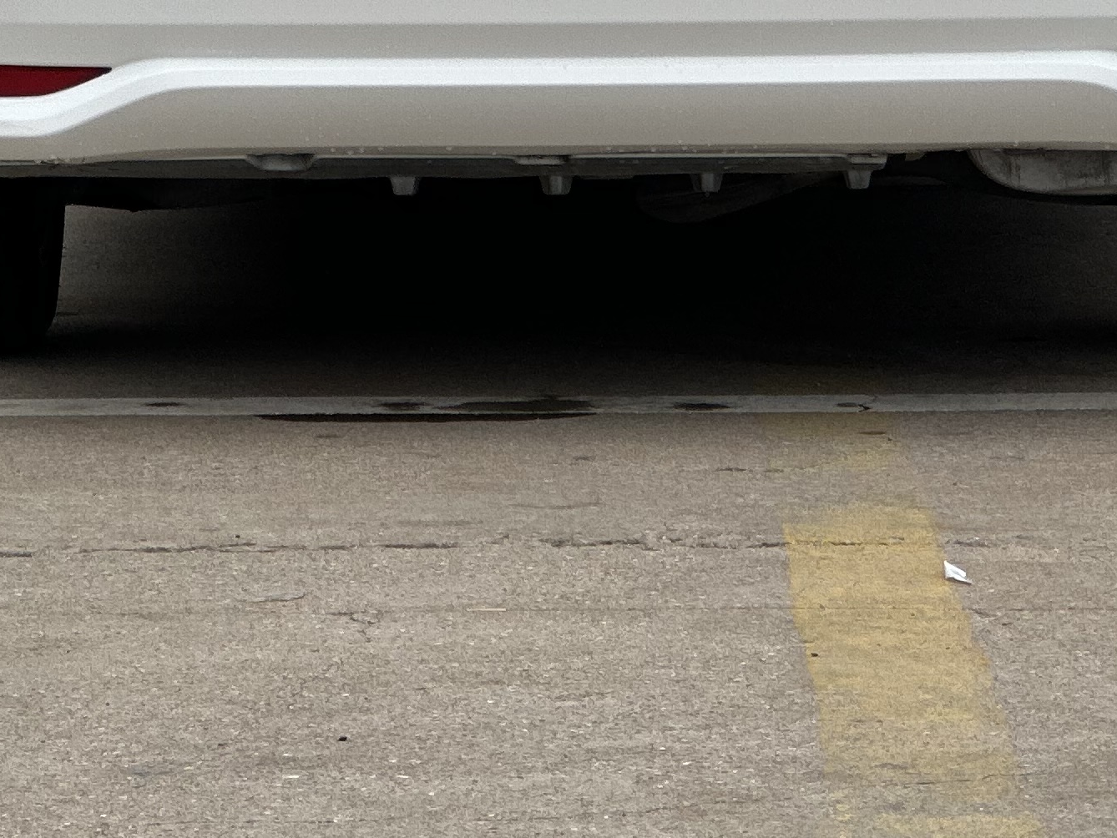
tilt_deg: -0.4
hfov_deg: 8.5
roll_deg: -0.9
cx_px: 619
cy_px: -234
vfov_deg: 6.4
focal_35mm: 232
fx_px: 7488
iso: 20
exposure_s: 1/121
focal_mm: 9
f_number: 2.8
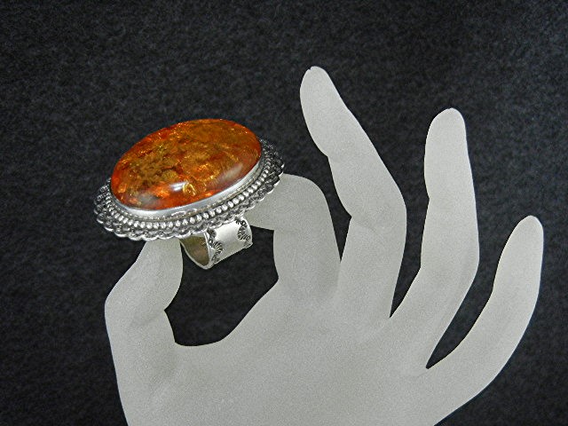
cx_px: 284
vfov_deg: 32.2
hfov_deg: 42.1
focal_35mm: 45
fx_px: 738
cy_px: 213
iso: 800
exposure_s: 1/30
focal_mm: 8.1
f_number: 7.6
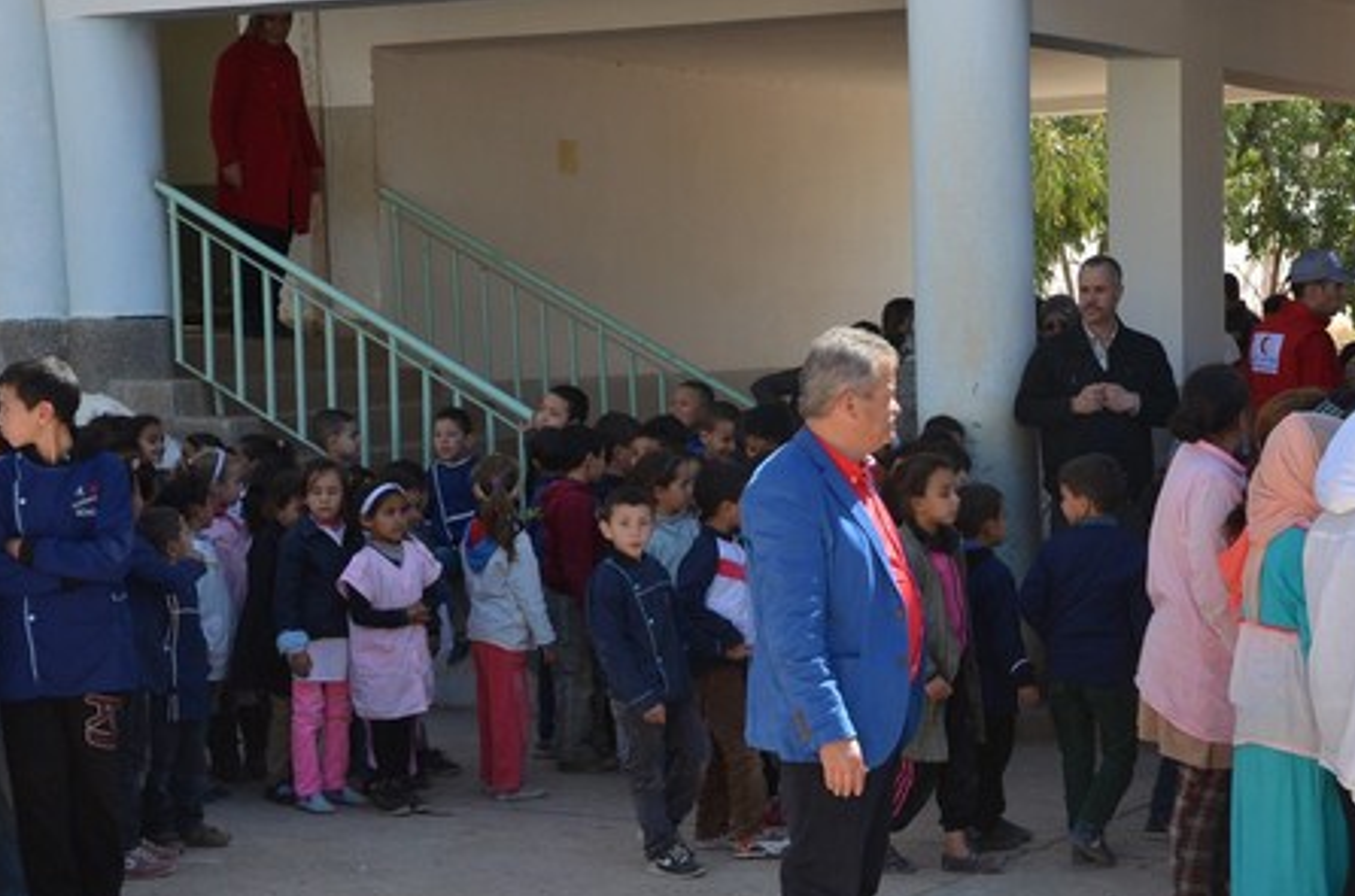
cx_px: 883
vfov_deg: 18.2
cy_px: 636
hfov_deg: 27.3
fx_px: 2778
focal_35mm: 74
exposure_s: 1/250
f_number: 8
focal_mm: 32
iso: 180
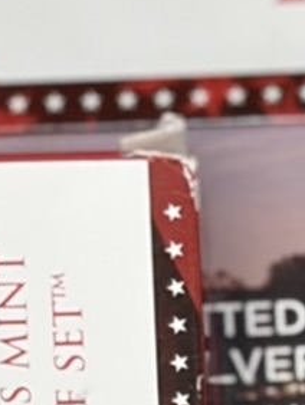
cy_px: 1012
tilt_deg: -81.8
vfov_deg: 5.1
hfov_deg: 3.9
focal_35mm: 377
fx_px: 4422
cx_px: 744
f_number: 1.6
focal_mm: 5.96
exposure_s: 1/60
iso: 25
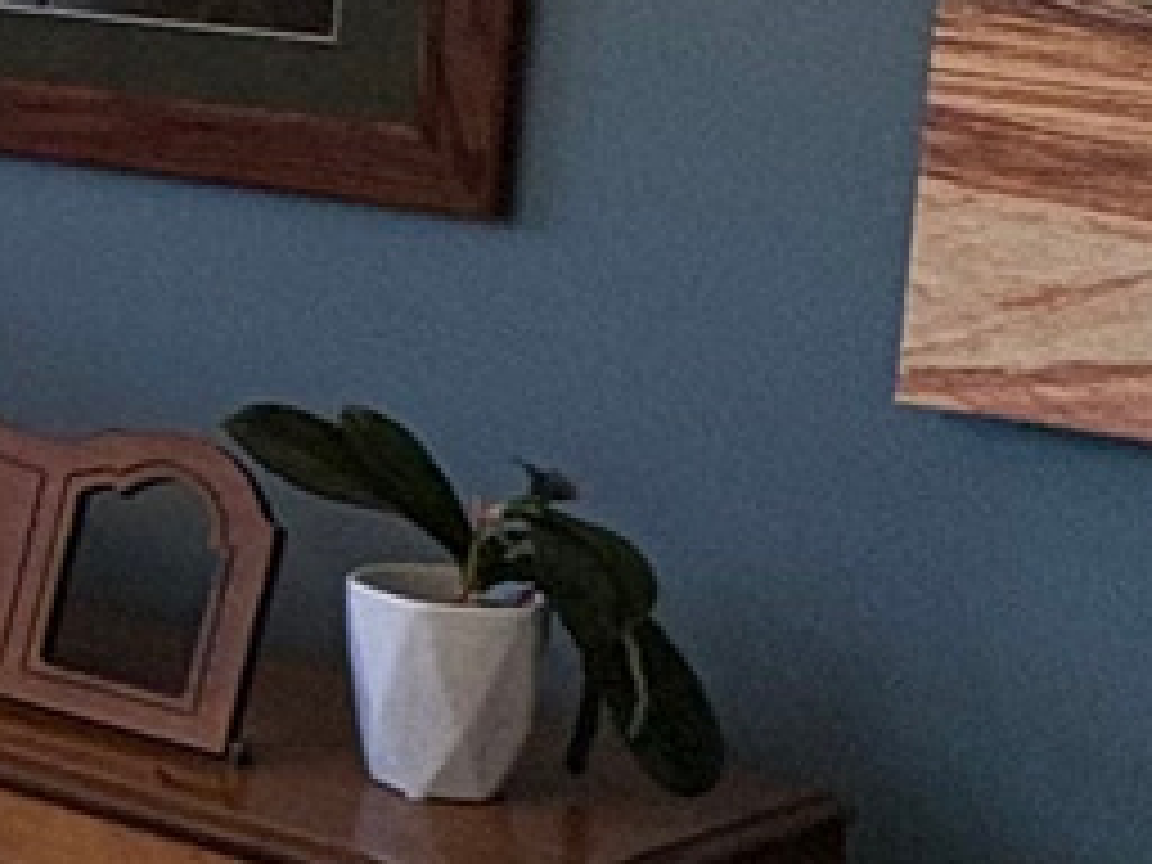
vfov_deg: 13.1
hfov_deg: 11.7
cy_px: 40
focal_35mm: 112
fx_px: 3727
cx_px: -2106
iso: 160
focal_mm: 2.22
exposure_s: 1/120
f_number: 2.2
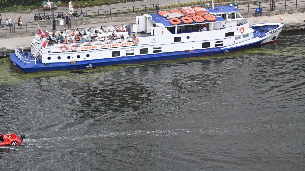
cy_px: 53
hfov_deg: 11.7
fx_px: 1488
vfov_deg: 6.6
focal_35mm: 184
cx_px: 165
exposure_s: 1/320
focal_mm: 120
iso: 100
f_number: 5
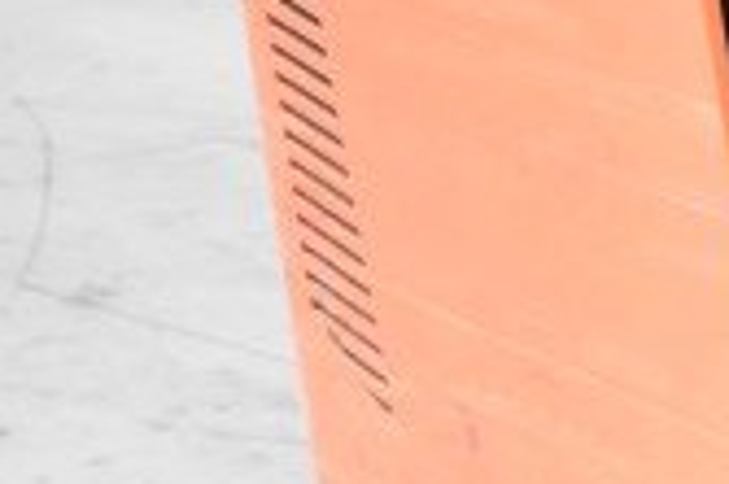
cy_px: 855
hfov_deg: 7.1
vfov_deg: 5.4
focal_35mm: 249
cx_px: 2405
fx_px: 5029
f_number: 4.5
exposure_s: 1/25
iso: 1600
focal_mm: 23
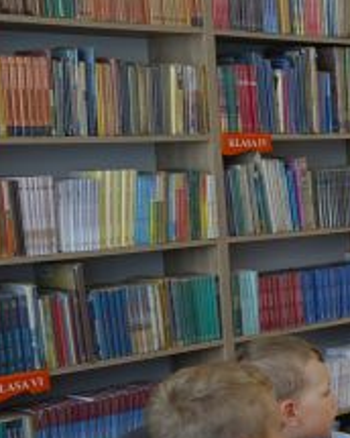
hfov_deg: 14.2
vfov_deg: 19.3
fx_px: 1269
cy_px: 362
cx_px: 598
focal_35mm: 98
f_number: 2.8
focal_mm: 12.83
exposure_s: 1/40
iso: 125
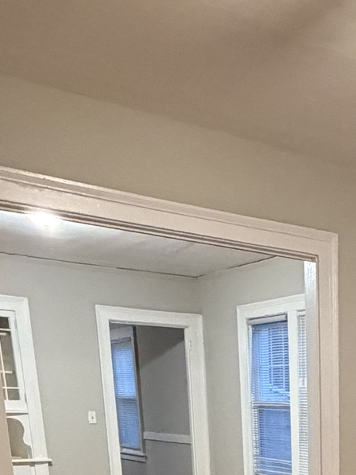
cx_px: 430
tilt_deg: -16.0
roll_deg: -2.0
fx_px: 740
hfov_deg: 24.4
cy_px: 636
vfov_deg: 28.4
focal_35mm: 54
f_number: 2.2
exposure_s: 1/60
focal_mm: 2.22
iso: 1000
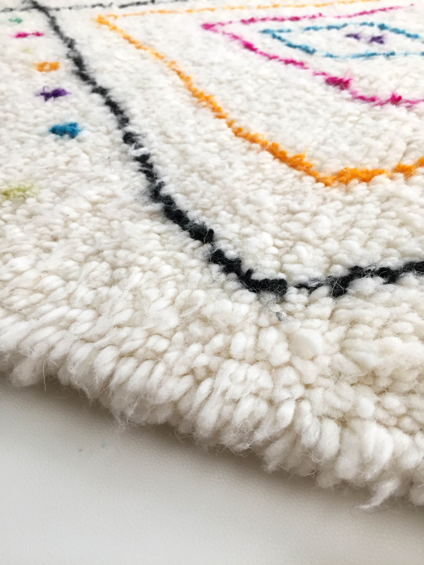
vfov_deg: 61.7
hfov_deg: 48.2
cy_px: 282
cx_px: 212
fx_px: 474
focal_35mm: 29
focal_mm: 4.15
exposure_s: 1/33
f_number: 2.2
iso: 50
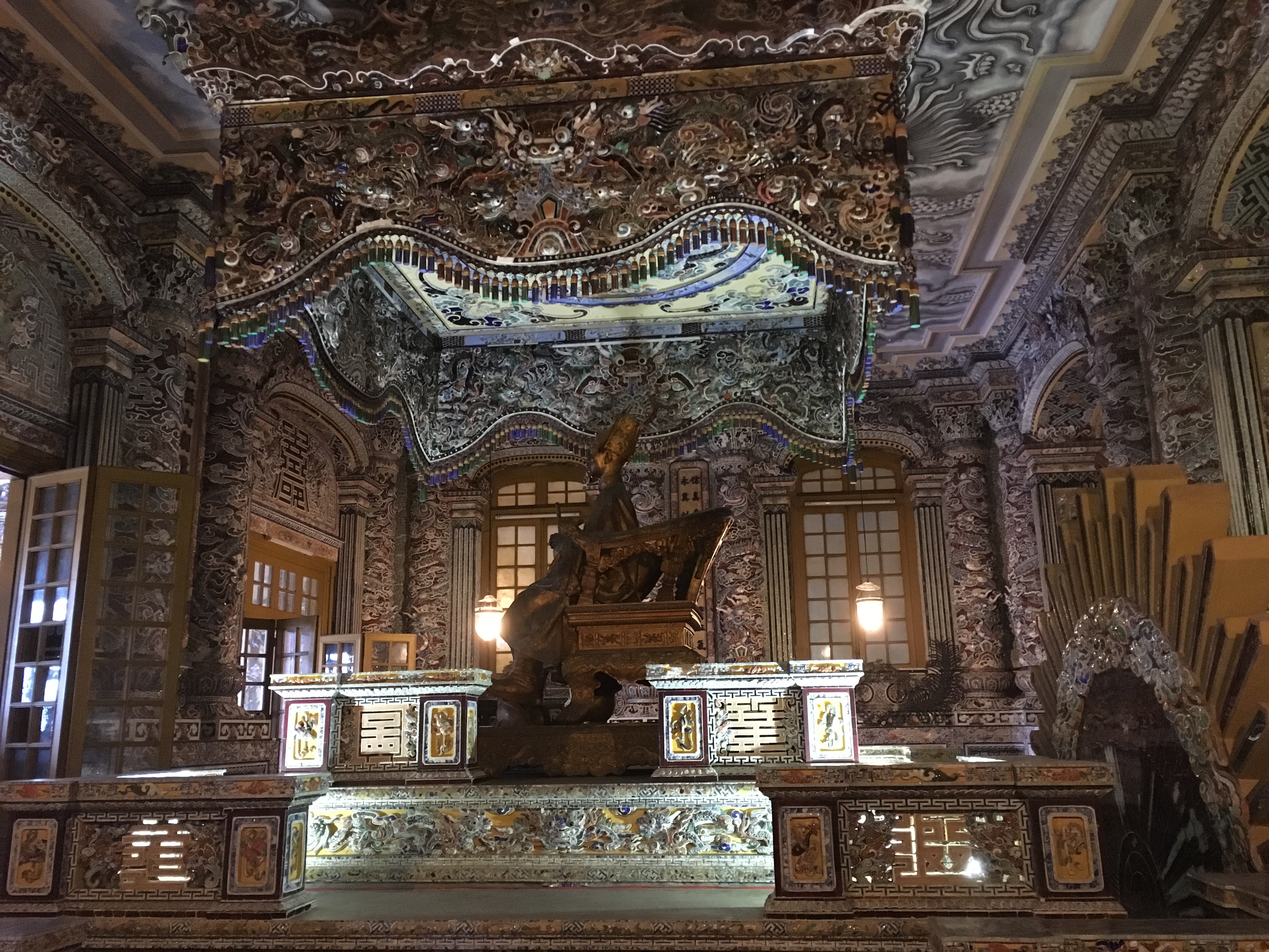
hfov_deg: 61.7
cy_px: 476
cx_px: 634
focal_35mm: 29
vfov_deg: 48.2
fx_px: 1063
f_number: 2.2
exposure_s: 1/17
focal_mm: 4.15
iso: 320
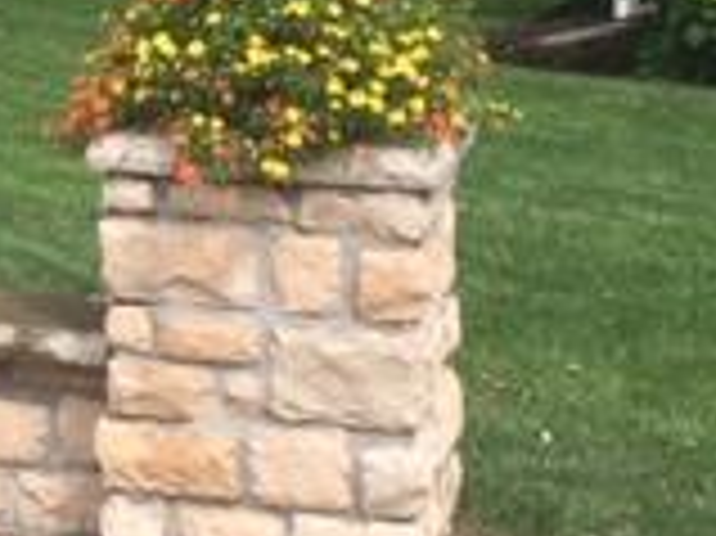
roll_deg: +0.9
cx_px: -275
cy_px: 5
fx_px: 2418
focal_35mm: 117
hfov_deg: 15.8
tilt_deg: -7.4
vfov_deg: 12.5
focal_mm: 4.15
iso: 32
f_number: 2.2
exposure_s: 1/1172
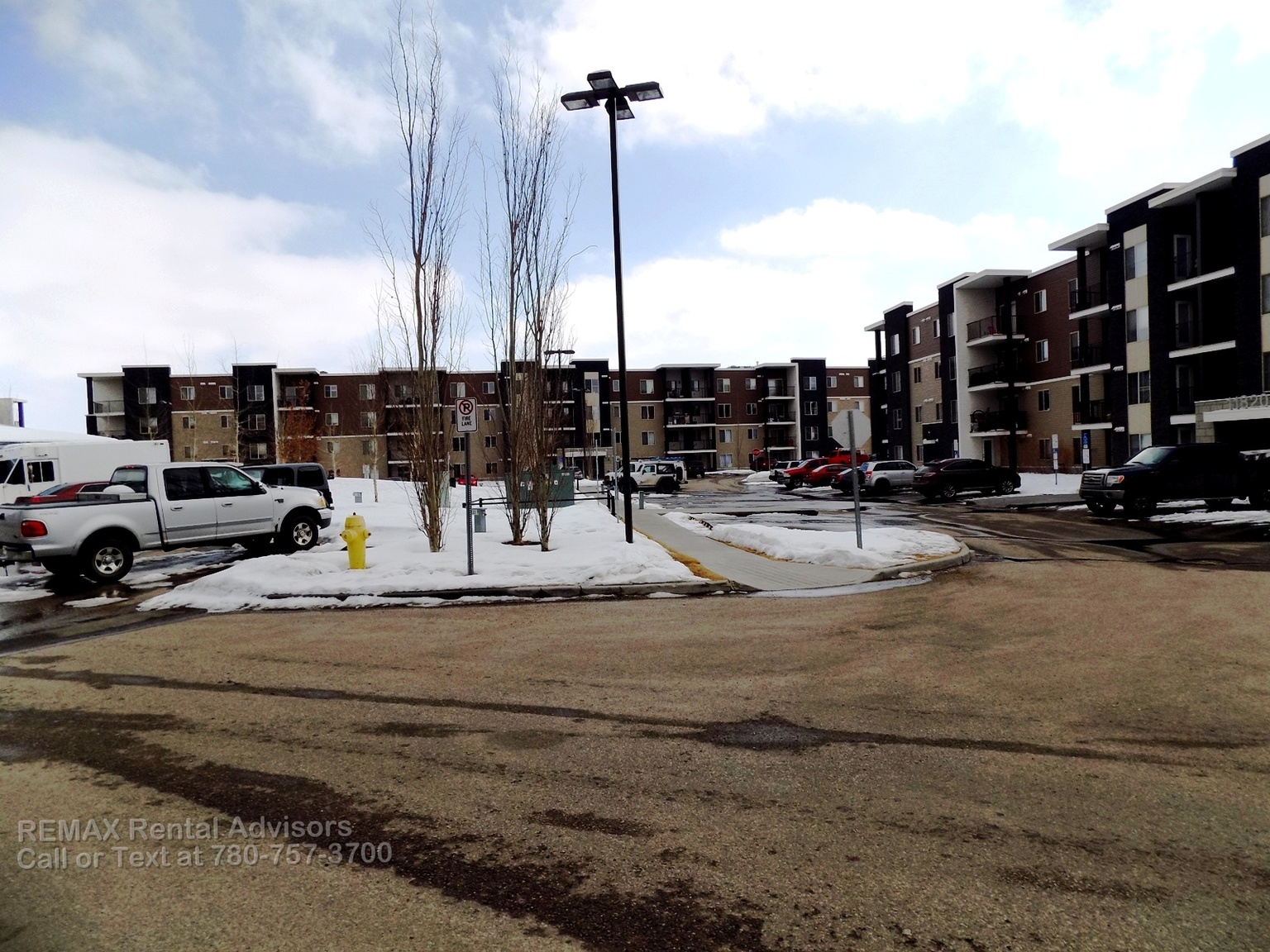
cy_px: 476
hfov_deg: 73.9
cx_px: 635
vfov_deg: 58.9
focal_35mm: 23
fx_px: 844
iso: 80
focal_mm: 4
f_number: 9.9
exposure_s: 1/160
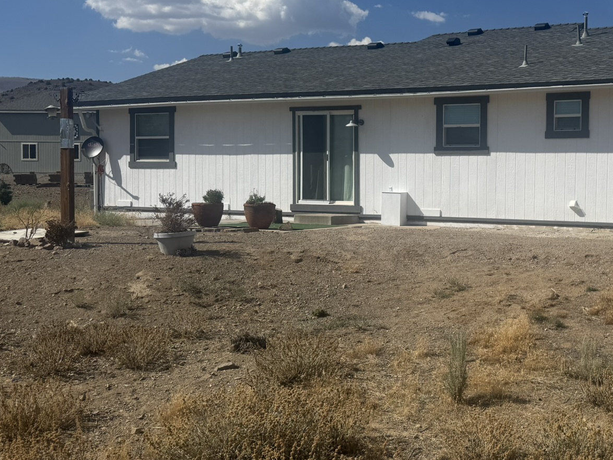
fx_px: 744
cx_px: 510
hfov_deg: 42.3
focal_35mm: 42
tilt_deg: -1.8
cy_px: 217
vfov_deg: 34.4
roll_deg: -0.3
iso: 80
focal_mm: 6.76
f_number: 1.78
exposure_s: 1/9009
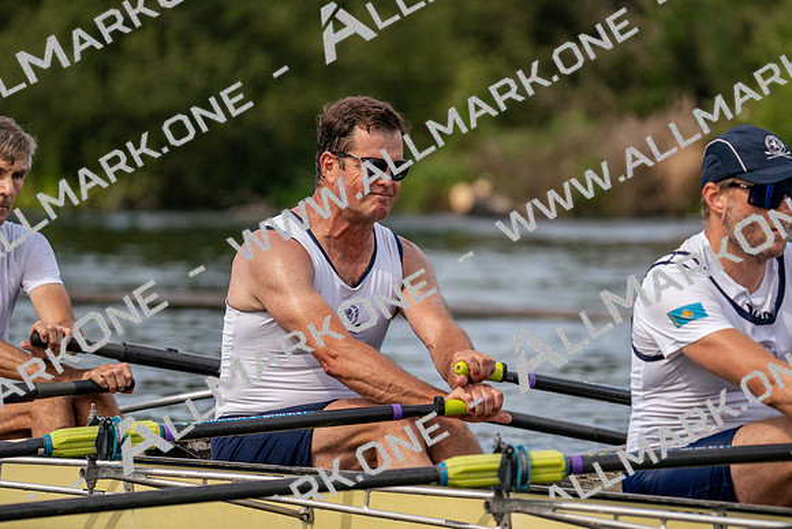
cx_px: 396
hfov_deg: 7.4
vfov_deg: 5.0
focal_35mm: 277
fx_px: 6095
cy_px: 264
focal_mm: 277
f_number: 5.6
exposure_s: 1/1600
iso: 400
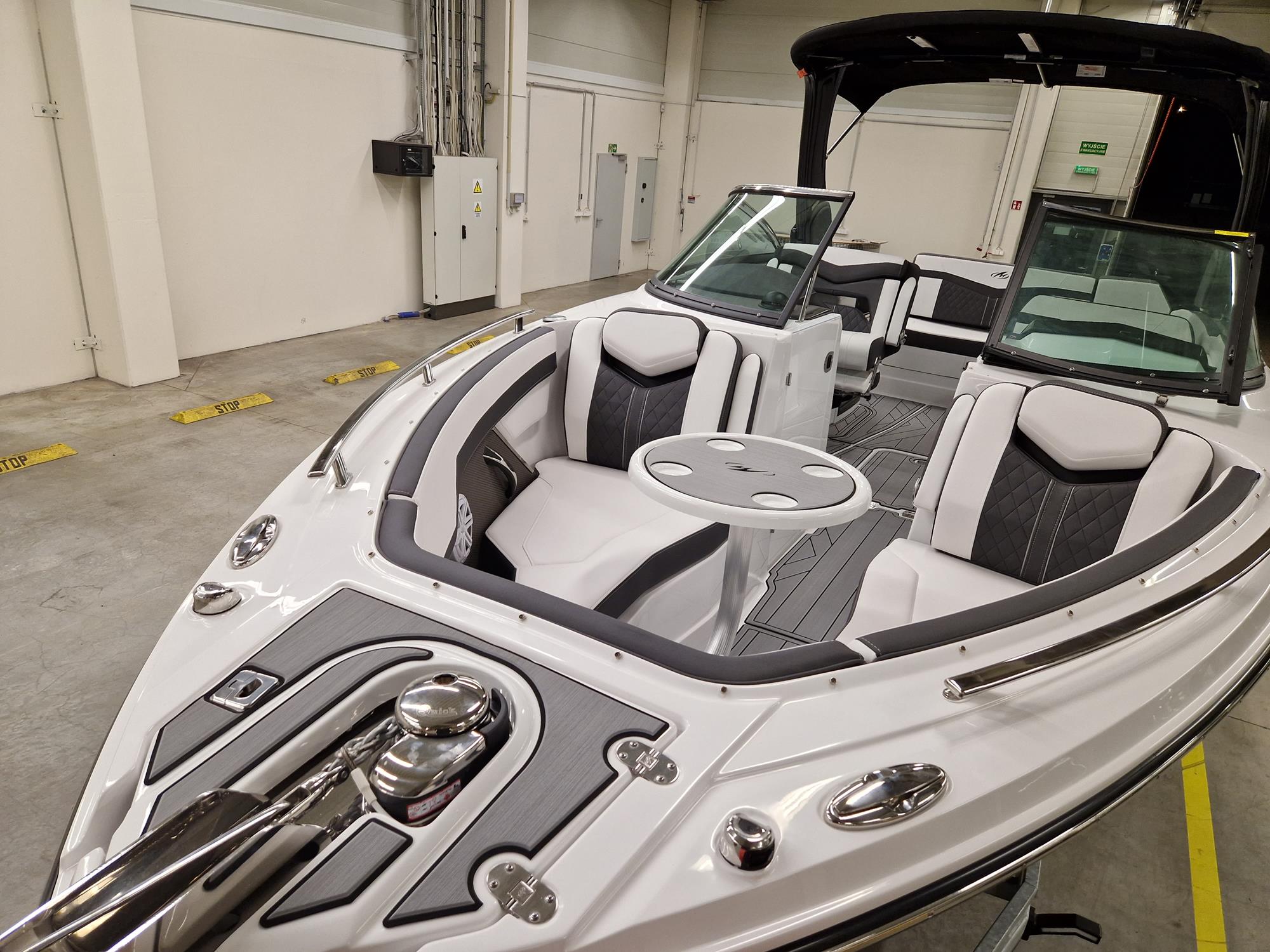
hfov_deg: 73.9
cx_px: 635
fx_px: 844
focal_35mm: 23
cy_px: 476
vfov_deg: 58.9
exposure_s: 1/180
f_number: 1.8
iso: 200
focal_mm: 5.4
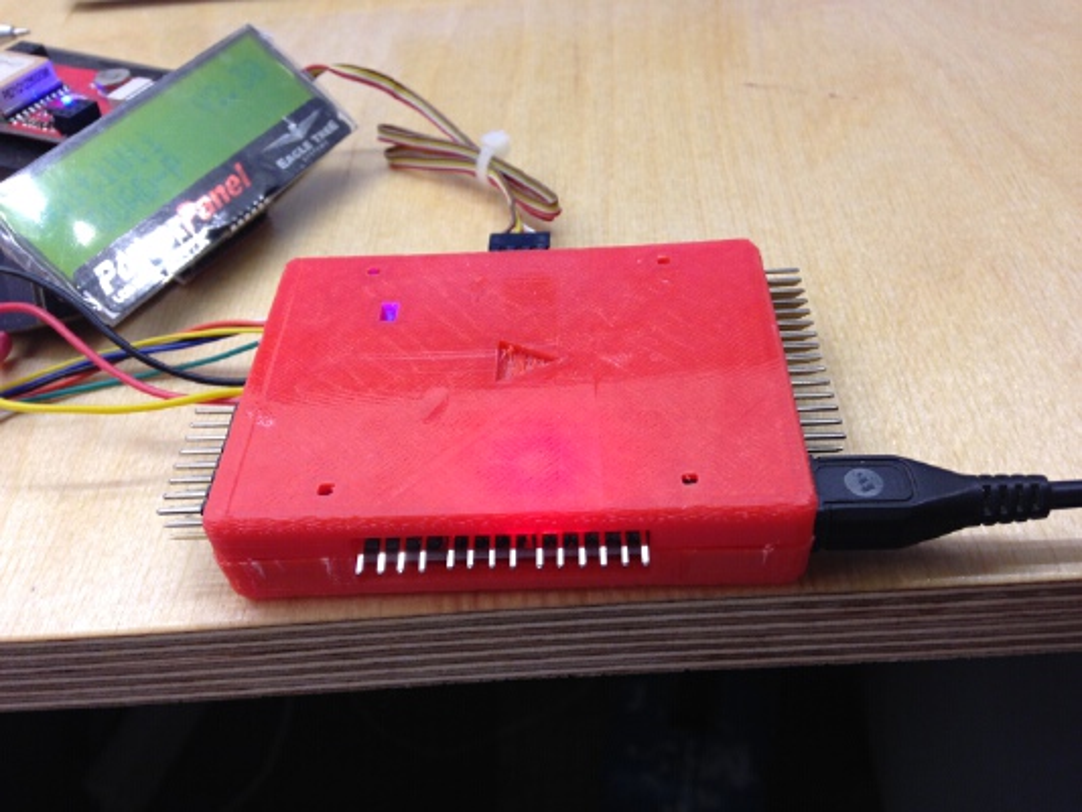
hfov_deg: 55.3
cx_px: 541
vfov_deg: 43.0
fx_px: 1032
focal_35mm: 33
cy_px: 406
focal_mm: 4.12
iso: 64
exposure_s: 1/20
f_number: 2.4
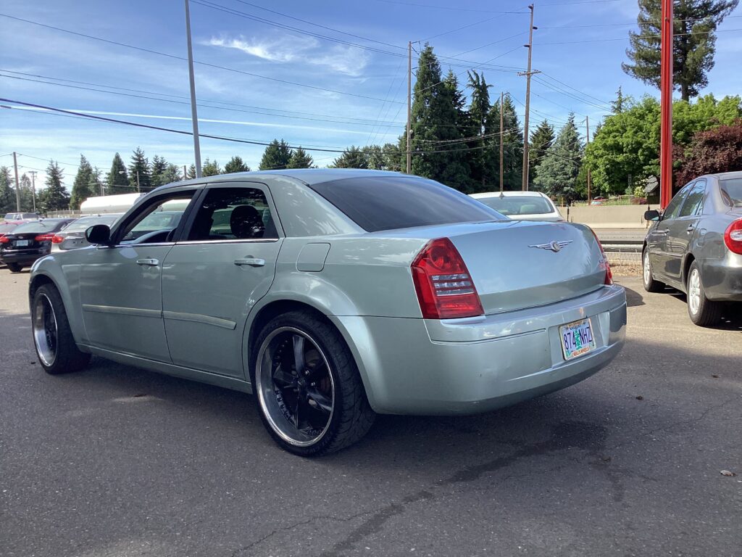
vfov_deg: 45.4
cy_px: 278
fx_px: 664
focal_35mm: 31
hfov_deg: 58.4
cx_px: 371
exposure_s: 1/741
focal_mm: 3.3
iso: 25
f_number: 2.4
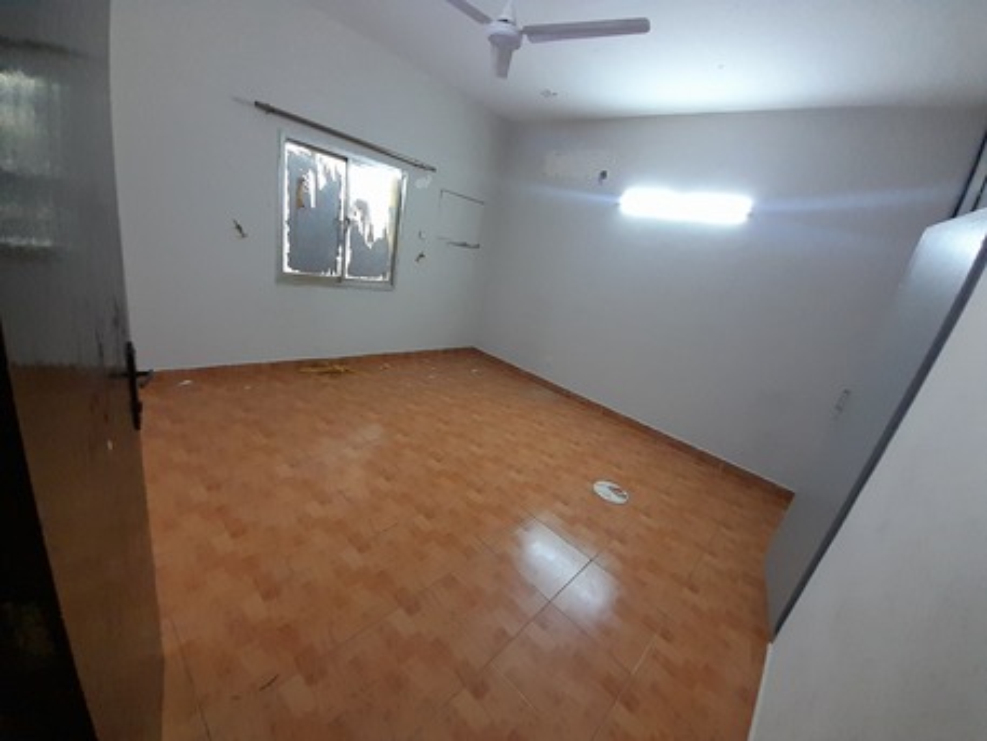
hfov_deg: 106.2
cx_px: 494
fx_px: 371
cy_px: 370
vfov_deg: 89.9
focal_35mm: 13
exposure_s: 1/50
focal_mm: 1.13
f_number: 2.2
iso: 160
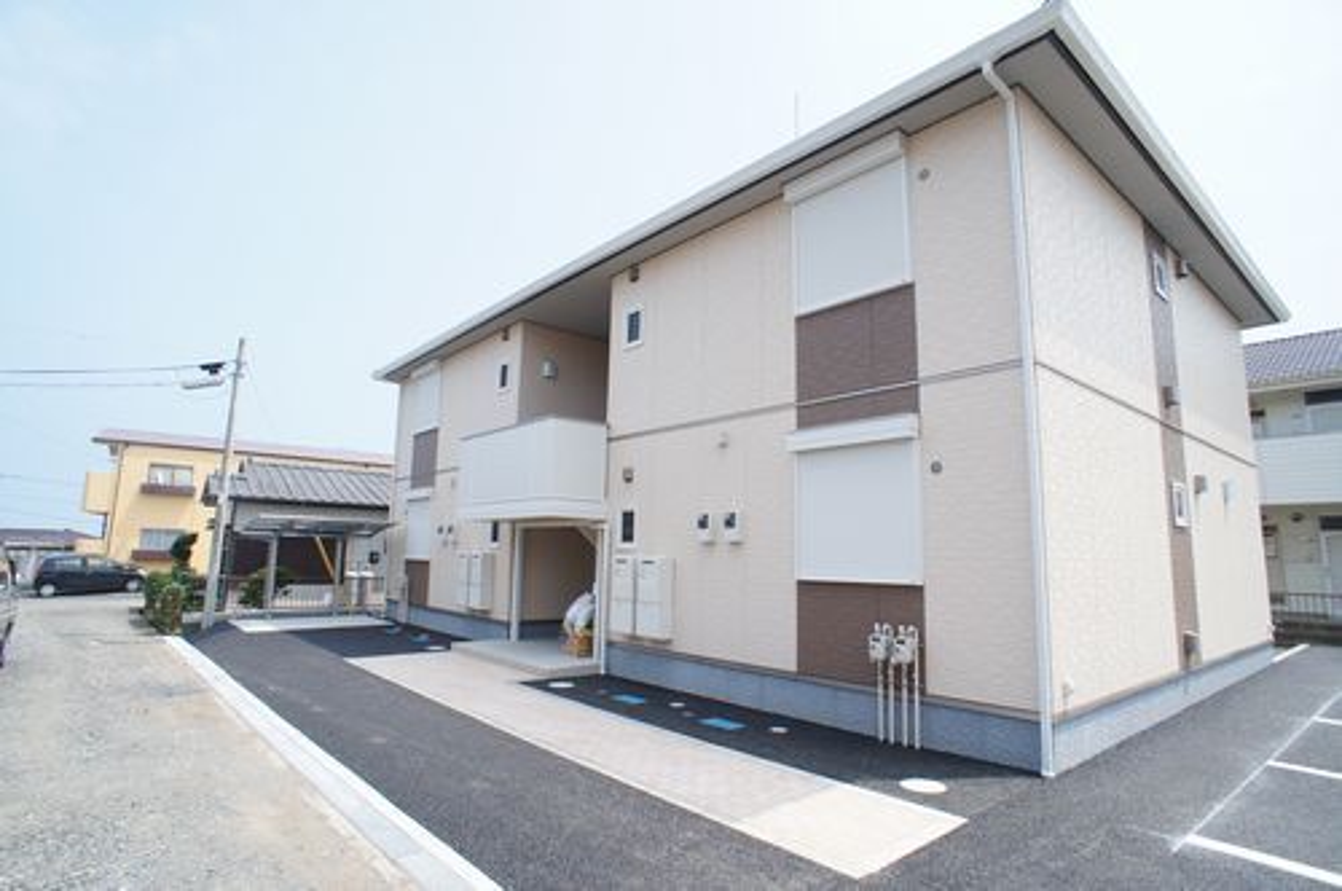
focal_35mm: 24
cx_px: 671
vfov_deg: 53.0
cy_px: 446
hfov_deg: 73.8
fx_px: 893
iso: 200
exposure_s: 1/320
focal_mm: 16
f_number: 8
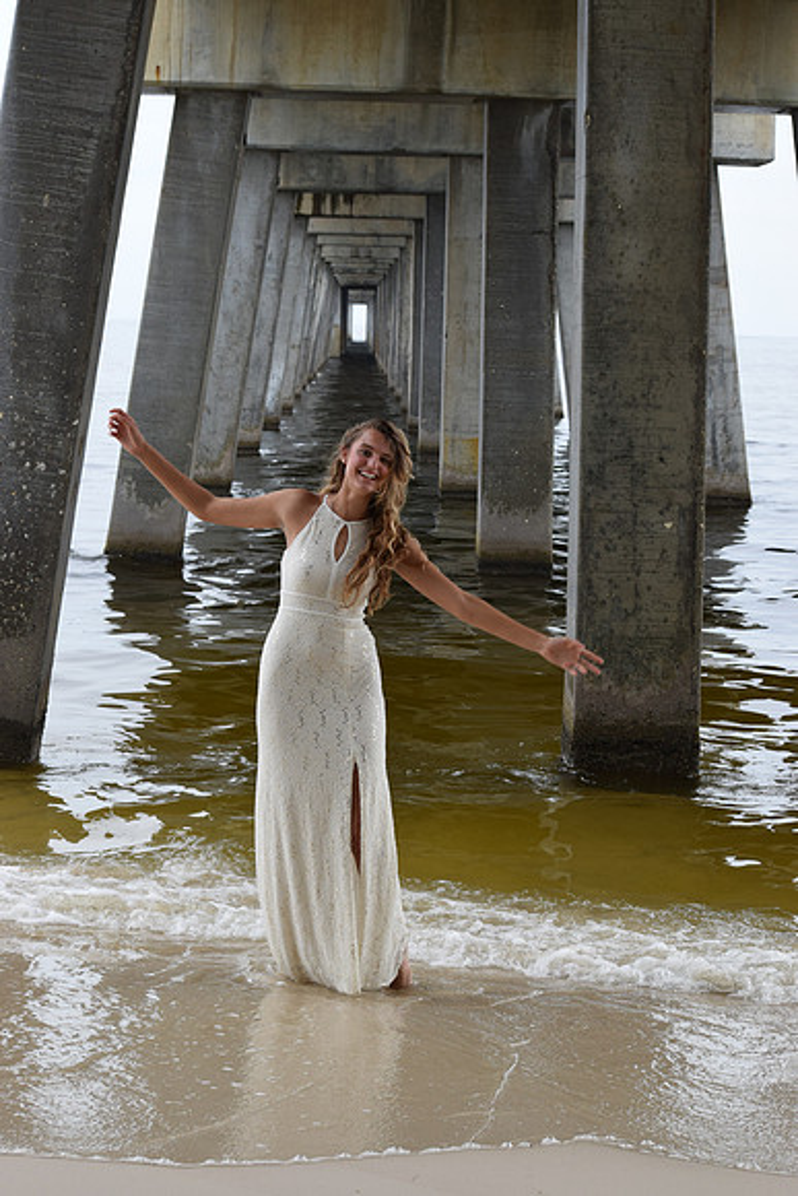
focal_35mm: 82
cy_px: 598
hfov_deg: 16.6
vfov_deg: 24.6
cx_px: 399
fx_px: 2741
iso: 400
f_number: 8
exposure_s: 1/250
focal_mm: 55
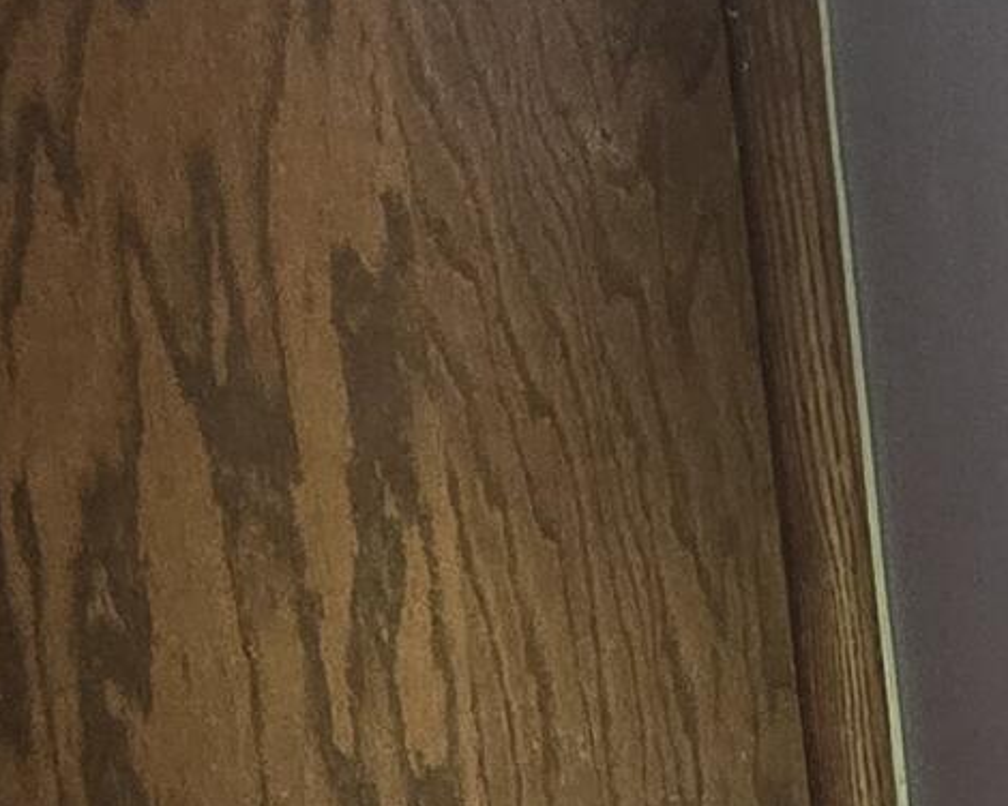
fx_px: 2416
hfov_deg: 18.4
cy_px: 1426
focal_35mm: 81
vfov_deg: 16.2
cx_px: 1823
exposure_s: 1/60
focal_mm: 2.2
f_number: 2.2
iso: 200
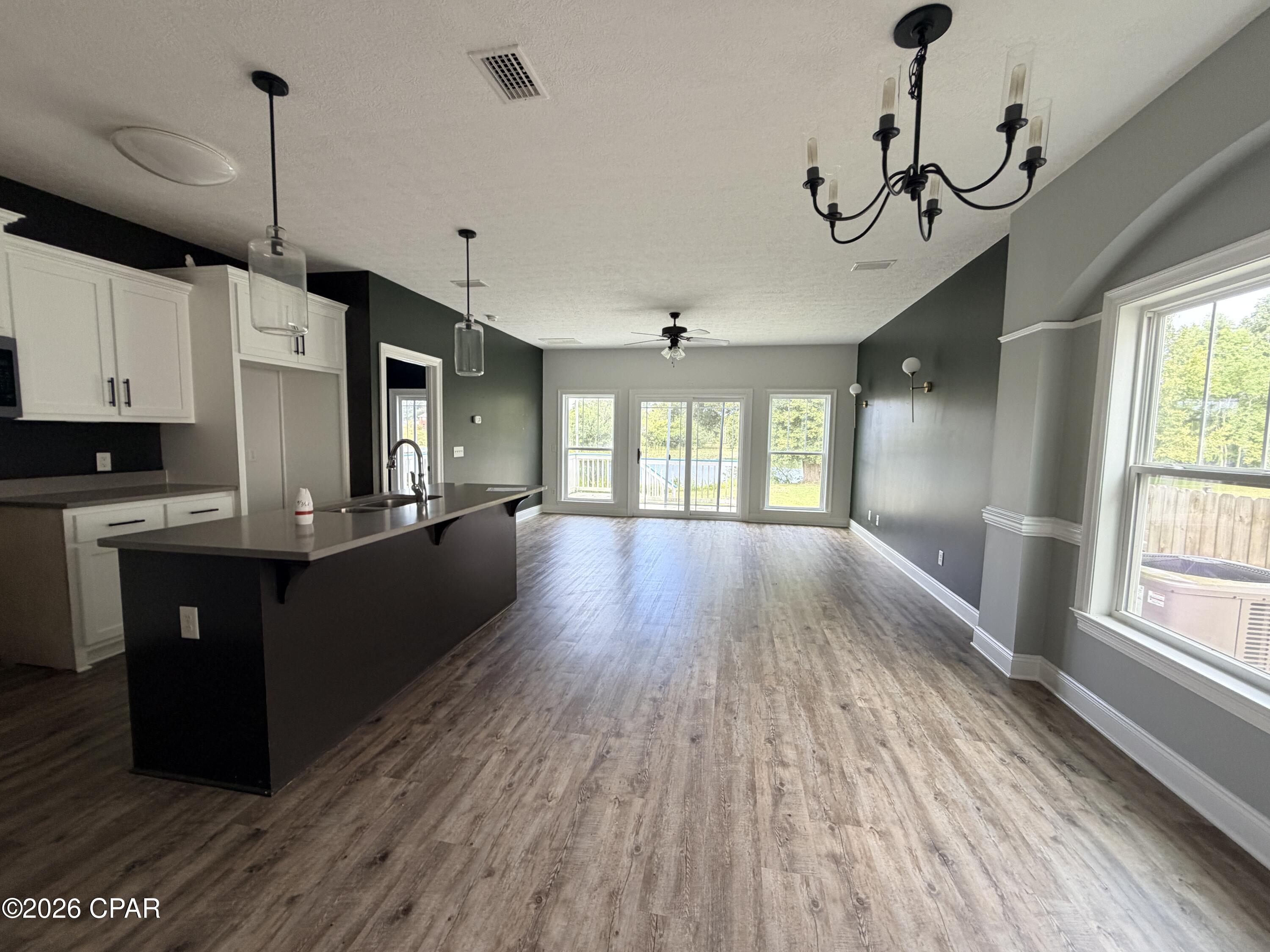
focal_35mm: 14
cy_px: 476
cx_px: 635
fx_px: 514
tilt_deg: -5.8
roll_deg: -0.7
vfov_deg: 85.7
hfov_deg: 102.1
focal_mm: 2.22
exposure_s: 1/121
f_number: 2.2
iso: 160
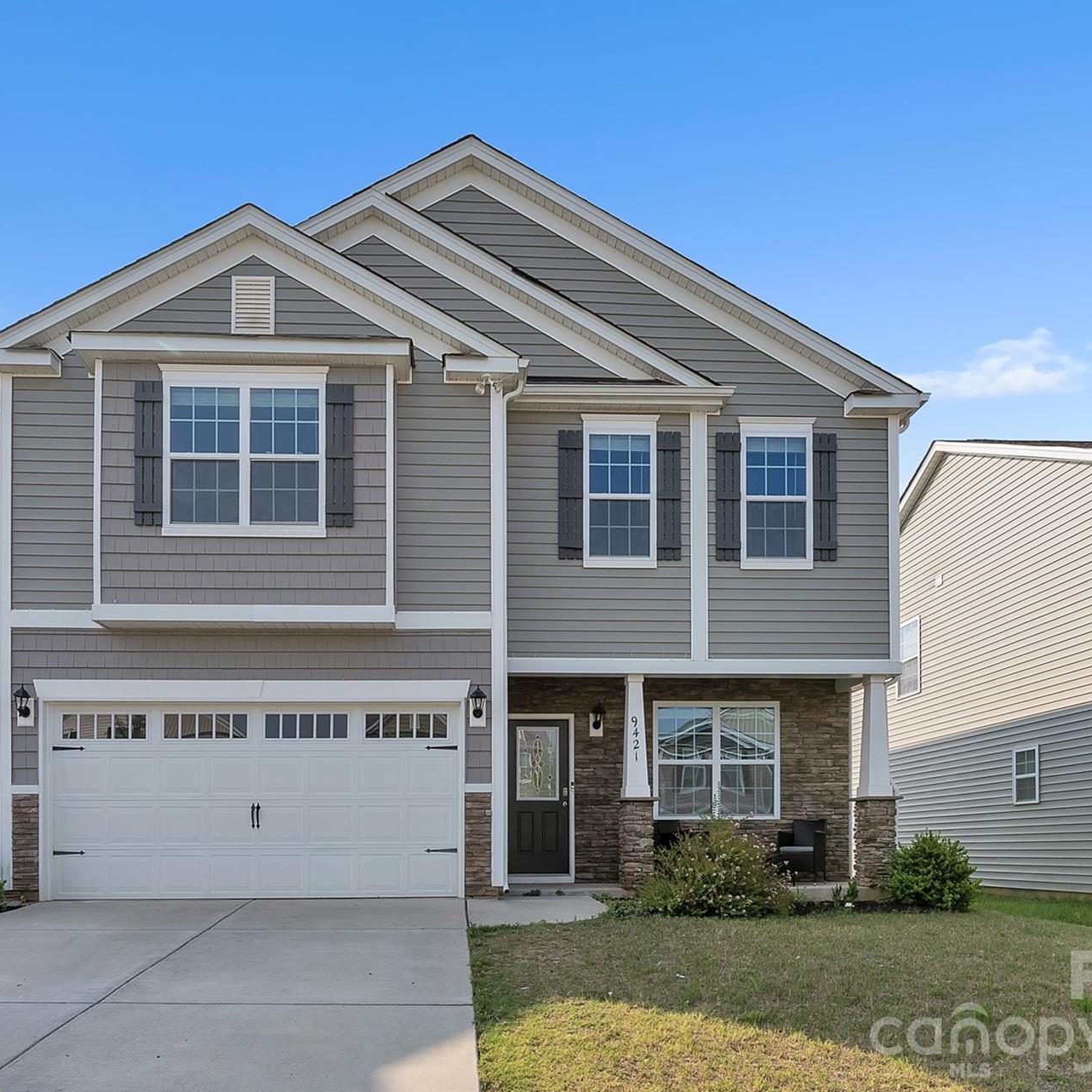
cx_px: 480
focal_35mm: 20
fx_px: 707
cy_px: 529
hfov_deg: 75.0
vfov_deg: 75.3
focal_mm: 14.6
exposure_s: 1/640
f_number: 9
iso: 400
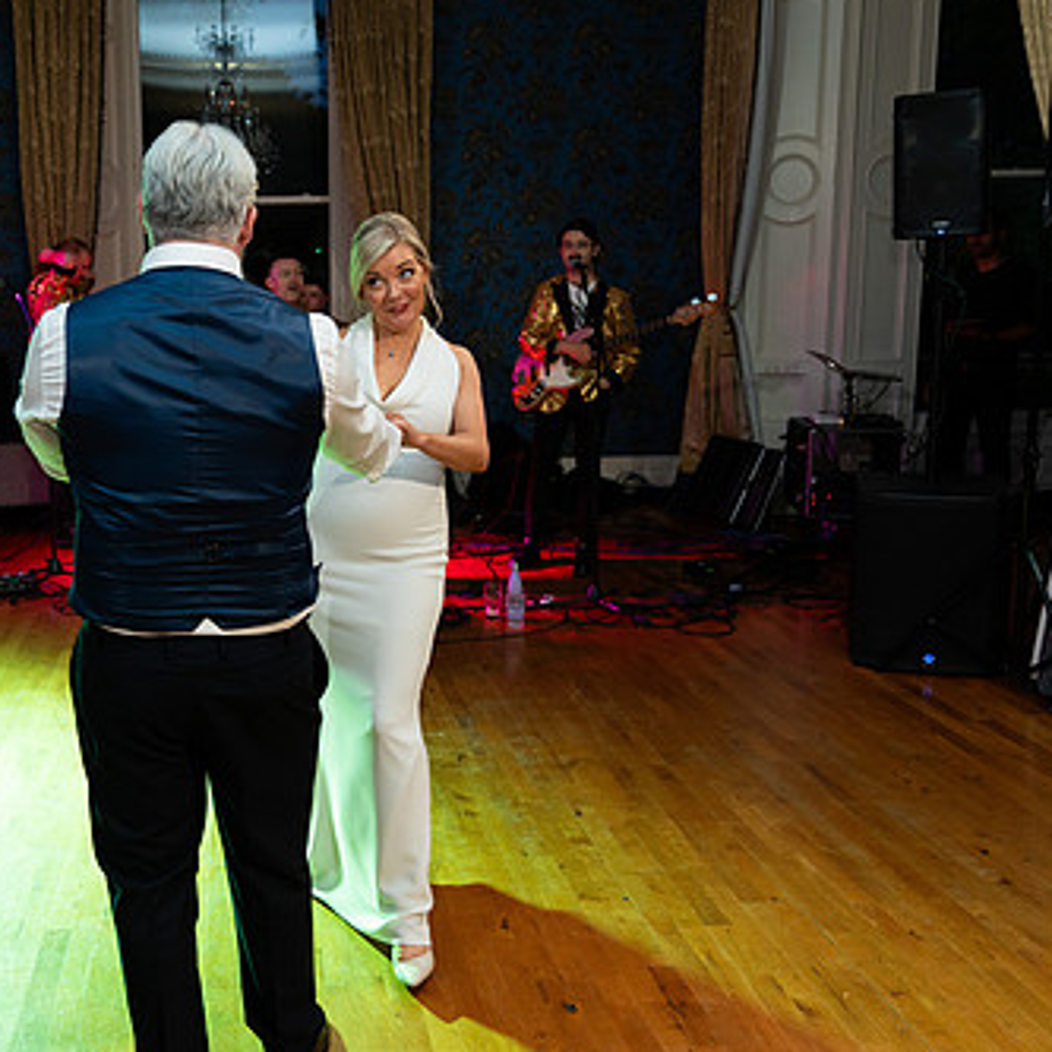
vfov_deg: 44.9
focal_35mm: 37
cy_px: 488
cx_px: 291
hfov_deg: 43.8
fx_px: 1272
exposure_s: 1/160
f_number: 2.8
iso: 1250
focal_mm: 25
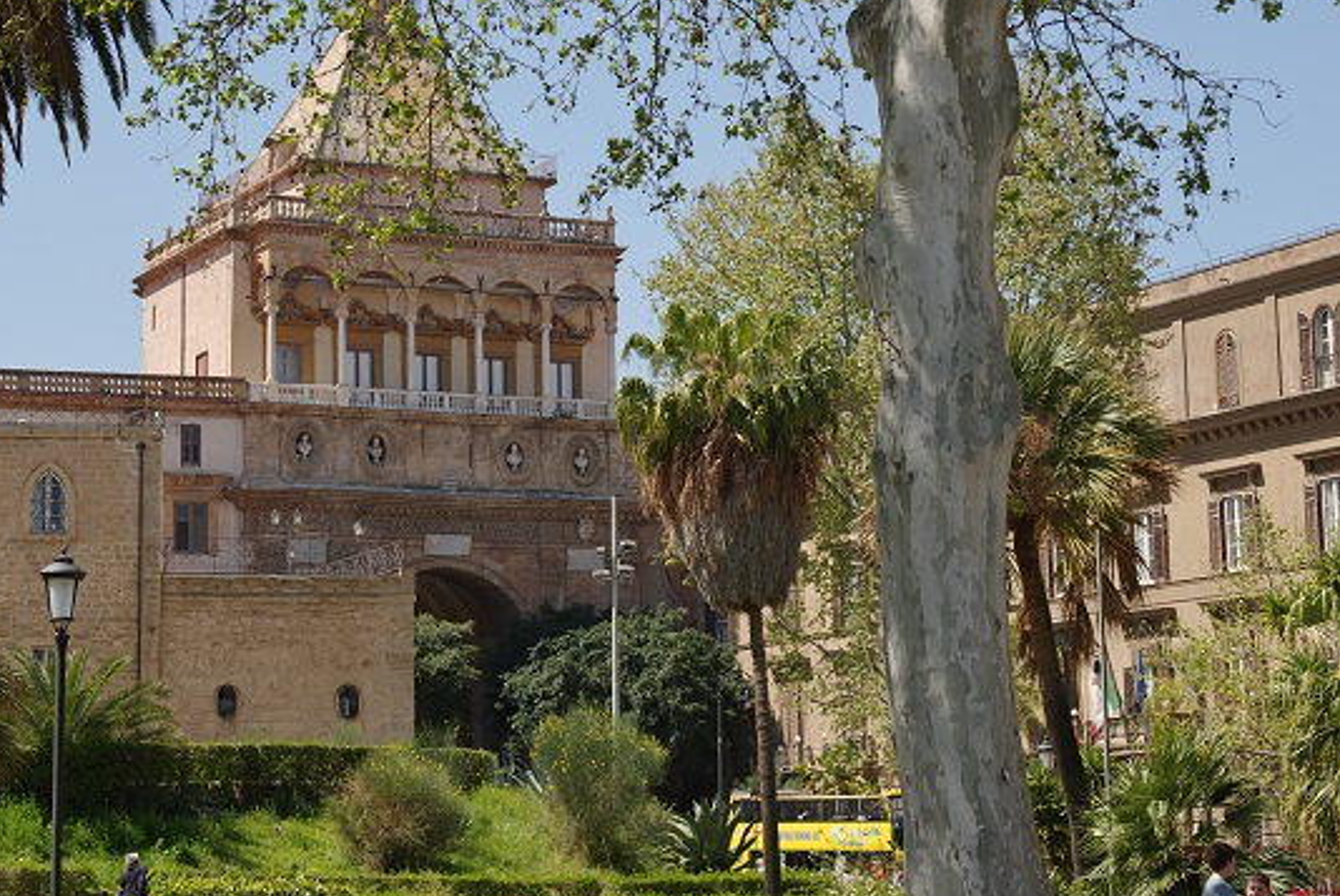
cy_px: 280
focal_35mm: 88
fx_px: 3278
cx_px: 547
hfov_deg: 23.1
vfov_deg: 15.5
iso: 100
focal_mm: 58
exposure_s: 1/500
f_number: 5
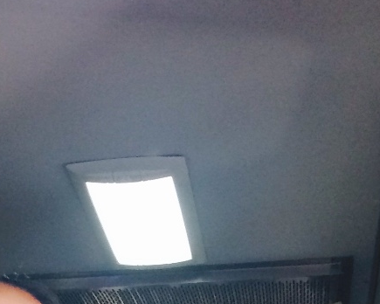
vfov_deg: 13.1
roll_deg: +1.2
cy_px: 579
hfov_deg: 18.3
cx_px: 86
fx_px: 1170
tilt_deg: +5.7
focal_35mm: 104
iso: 125
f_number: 2.2
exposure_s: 1/33
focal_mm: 4.15
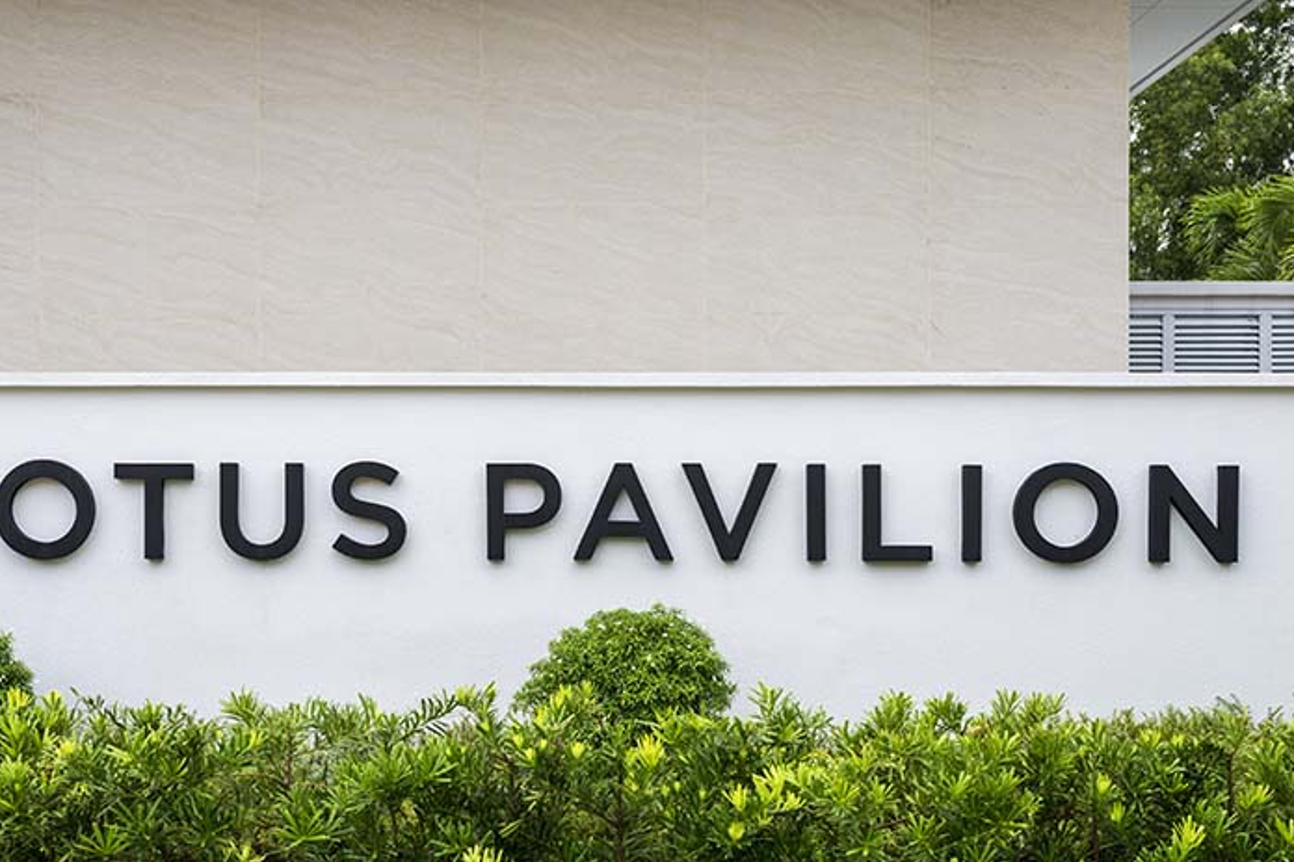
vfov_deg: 26.4
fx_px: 1833
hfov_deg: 38.7
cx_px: 504
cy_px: 550
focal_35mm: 51
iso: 100
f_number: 6.3
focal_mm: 37
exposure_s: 1/200
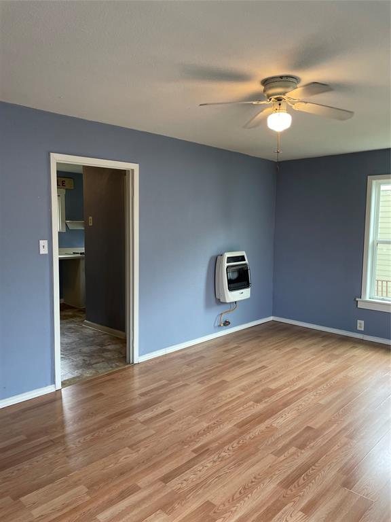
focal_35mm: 26
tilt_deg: -4.5
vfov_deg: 67.3
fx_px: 392
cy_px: 261
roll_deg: -0.1
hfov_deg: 53.1
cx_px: 196
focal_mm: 4.2
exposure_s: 1/120
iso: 80
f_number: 1.6
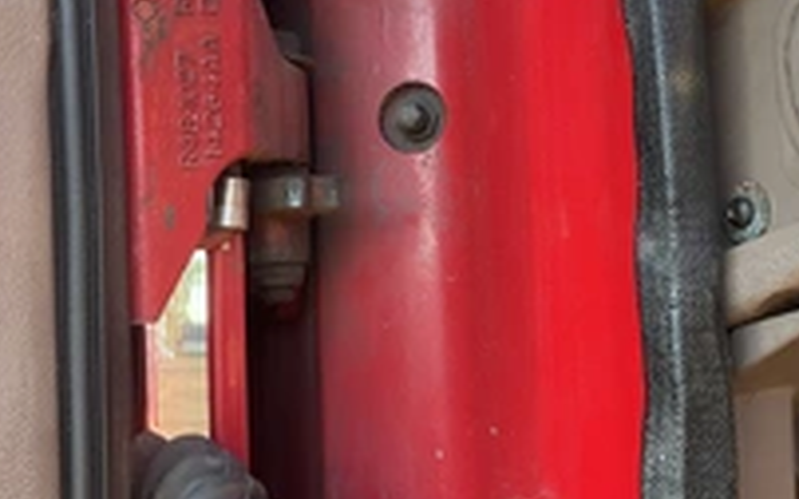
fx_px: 1328
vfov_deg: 21.3
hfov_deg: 33.5
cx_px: 411
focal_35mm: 61
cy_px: 253
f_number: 1.8
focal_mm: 3
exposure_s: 1/122
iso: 64
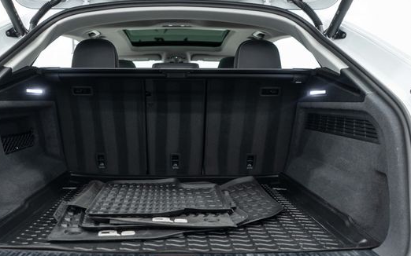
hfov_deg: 55.1
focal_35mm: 35
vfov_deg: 36.0
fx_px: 392
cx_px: 177
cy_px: 163
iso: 800
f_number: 3.2
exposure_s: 1/50
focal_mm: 28
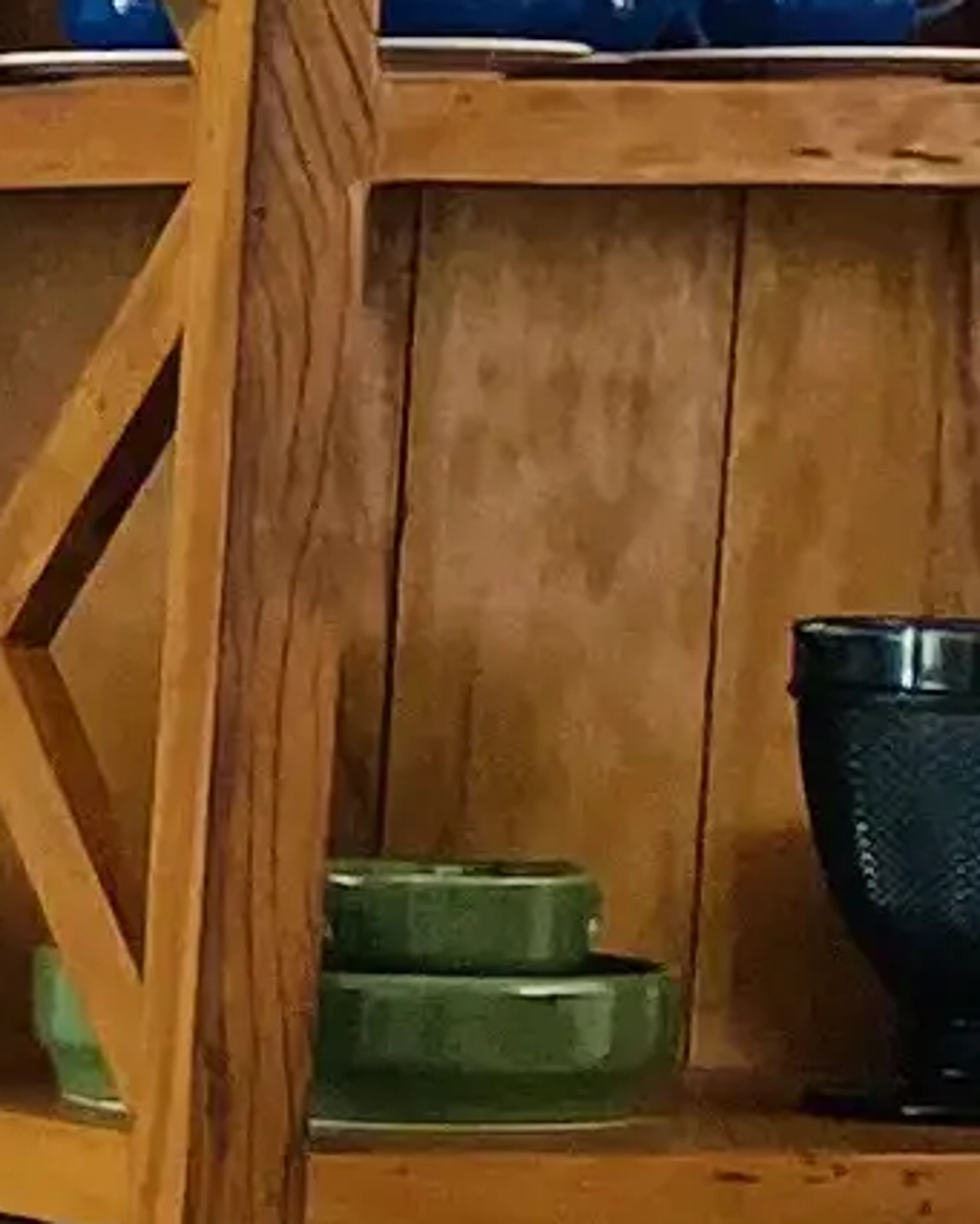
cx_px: -3722
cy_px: 1121
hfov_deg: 5.2
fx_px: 8698
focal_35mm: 240
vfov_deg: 8.0
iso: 125
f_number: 1.8
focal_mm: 4.25
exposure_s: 1/111
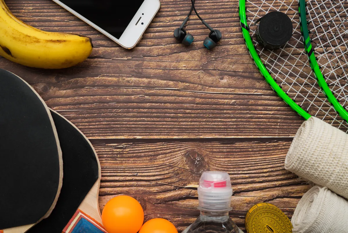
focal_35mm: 55
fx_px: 532
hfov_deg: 36.2
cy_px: 116
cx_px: 174
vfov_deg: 24.6
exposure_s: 1/2.5
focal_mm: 55
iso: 100
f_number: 8
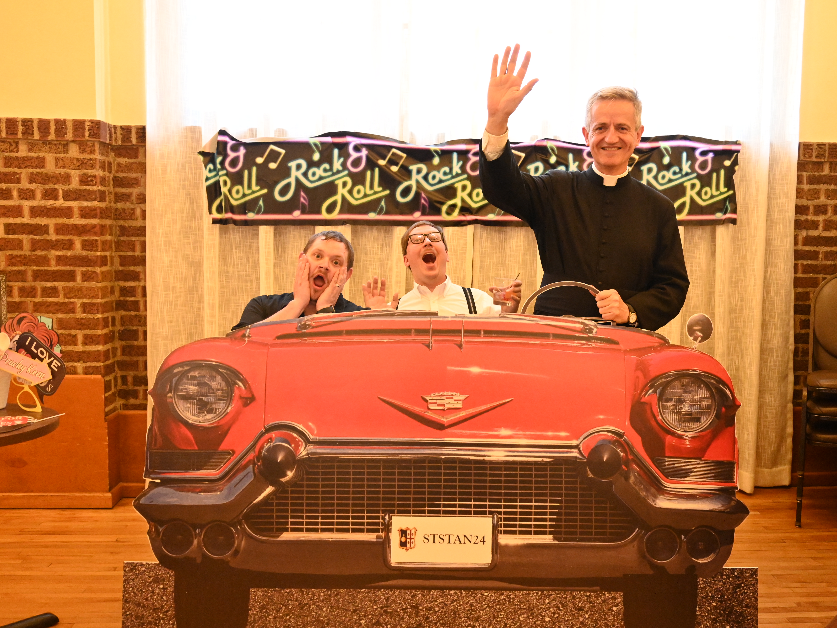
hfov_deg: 55.3
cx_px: 459
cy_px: 318
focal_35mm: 33
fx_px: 798
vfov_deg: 42.9
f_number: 3.8
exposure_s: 1/60
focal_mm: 20
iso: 5000
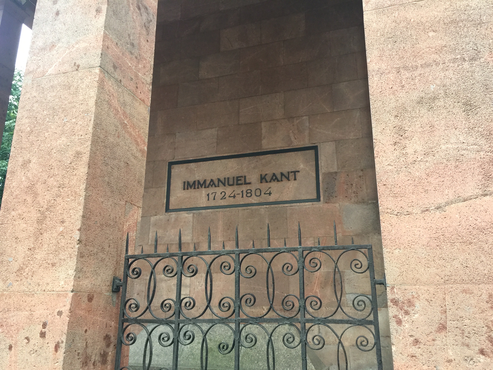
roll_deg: -1.7
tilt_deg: +17.0
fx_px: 413
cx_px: 246
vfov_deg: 48.2
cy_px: 185
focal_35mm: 29
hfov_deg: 61.7
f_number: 2.2
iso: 64
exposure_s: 1/33
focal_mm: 4.15
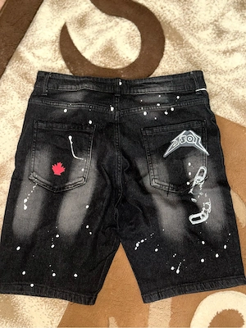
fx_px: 455
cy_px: 164
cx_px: 123
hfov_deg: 30.3
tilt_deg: -79.2
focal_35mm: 48
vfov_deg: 39.7
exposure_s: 1/5
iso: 100
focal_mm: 6.76
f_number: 1.78
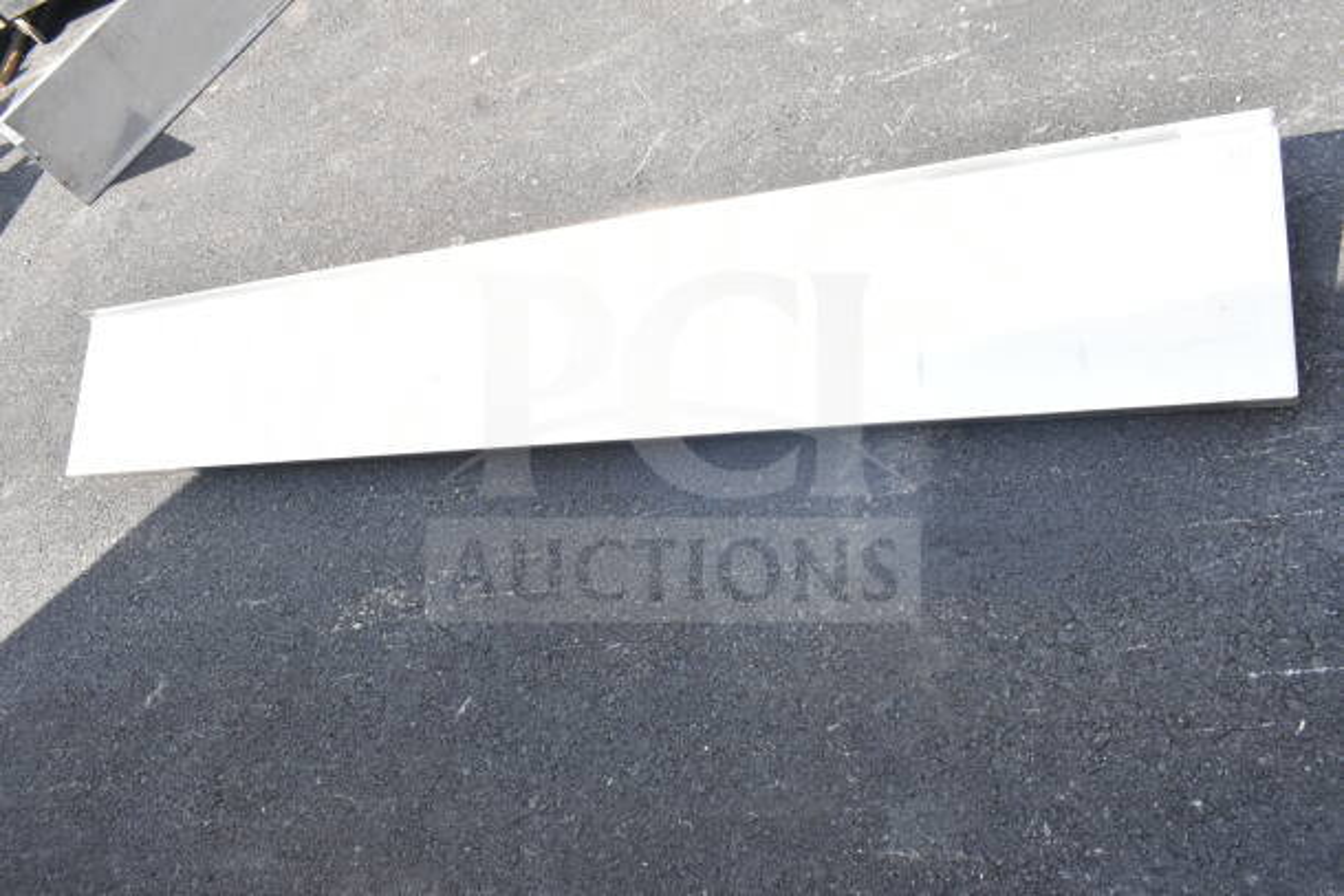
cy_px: 448
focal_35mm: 30
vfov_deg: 43.6
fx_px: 1120
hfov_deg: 61.9
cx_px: 672
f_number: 10
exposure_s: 1/400
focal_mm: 20
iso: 1600
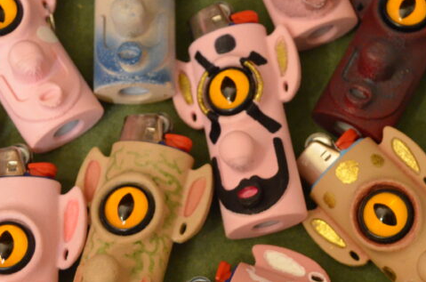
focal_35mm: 93
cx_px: 277
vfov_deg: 14.6
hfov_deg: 21.9
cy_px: 176
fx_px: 1099
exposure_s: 1/25
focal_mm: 29
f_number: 4.5
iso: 3200
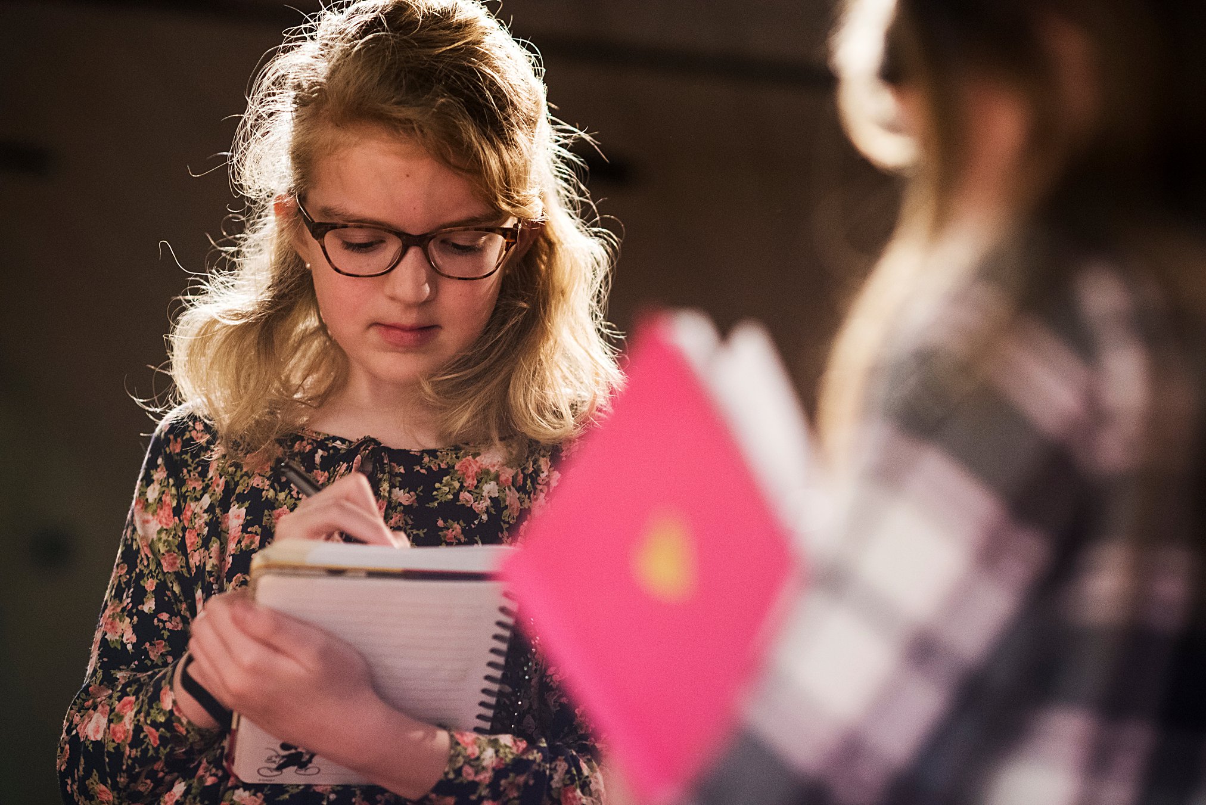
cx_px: 603
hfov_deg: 23.9
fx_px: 2848
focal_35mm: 85
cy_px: 402
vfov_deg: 16.1
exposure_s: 1/250
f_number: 2.8
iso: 2500
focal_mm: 85
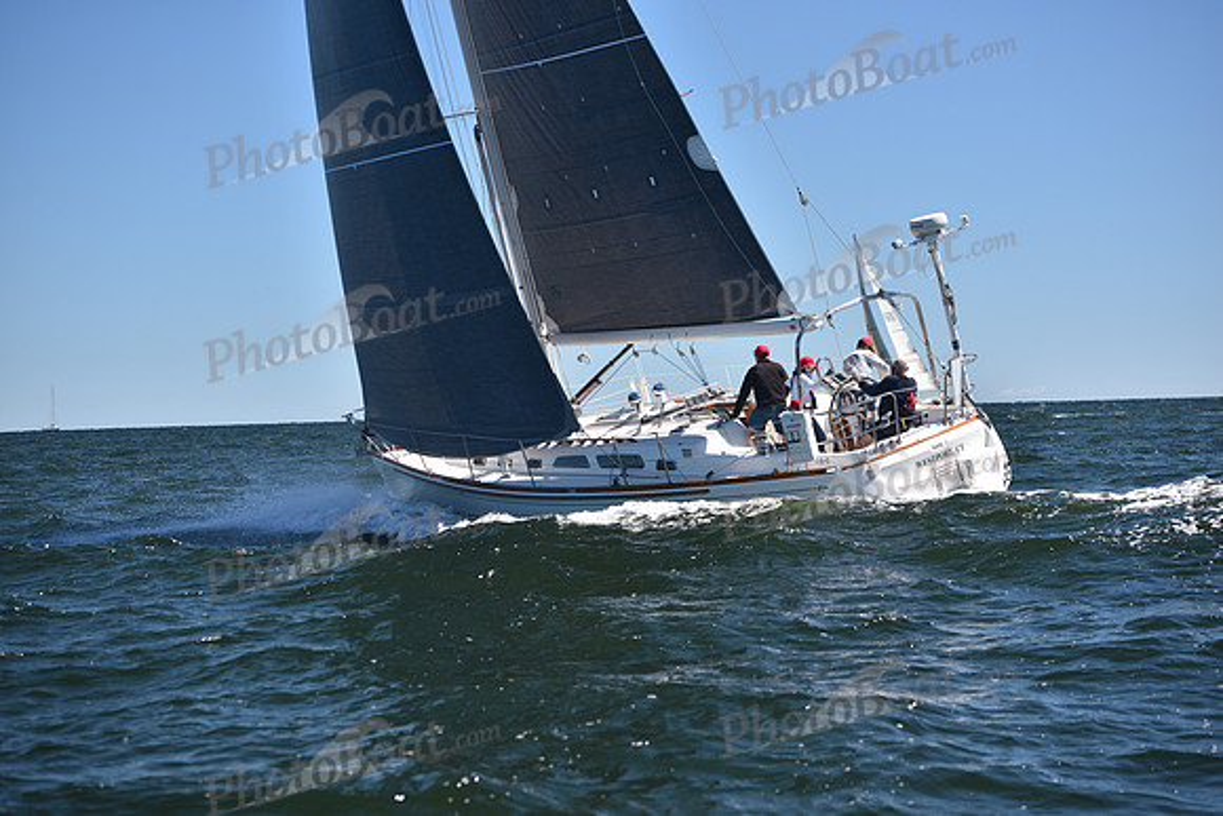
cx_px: 612
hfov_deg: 27.0
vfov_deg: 18.2
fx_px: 2548
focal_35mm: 75
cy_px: 408
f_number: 3.5
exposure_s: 1/1000
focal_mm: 75
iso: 200
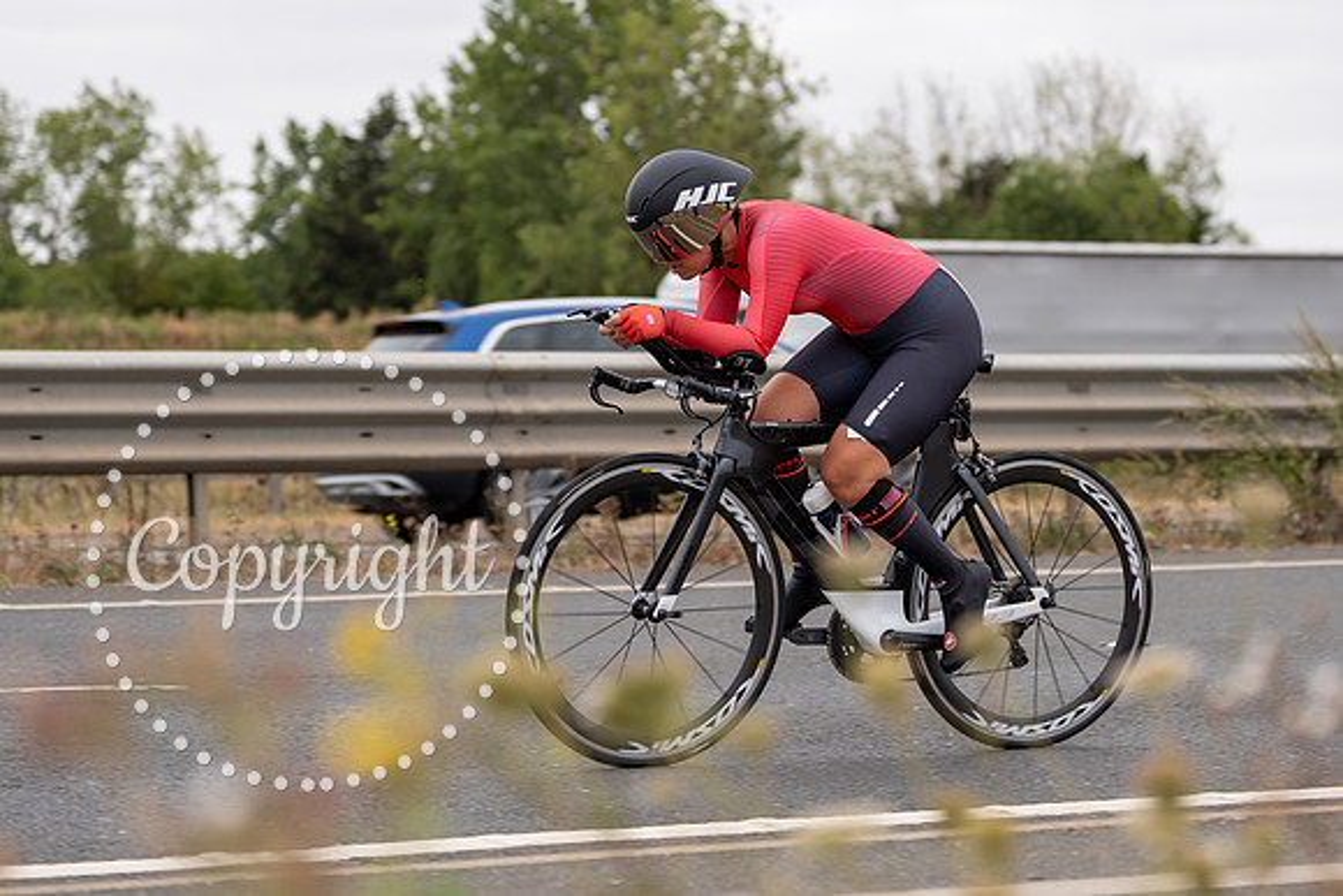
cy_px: 381
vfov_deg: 13.0
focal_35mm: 106
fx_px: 3940
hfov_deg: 19.3
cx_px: 742
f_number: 2.8
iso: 100
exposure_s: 1/800
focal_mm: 70
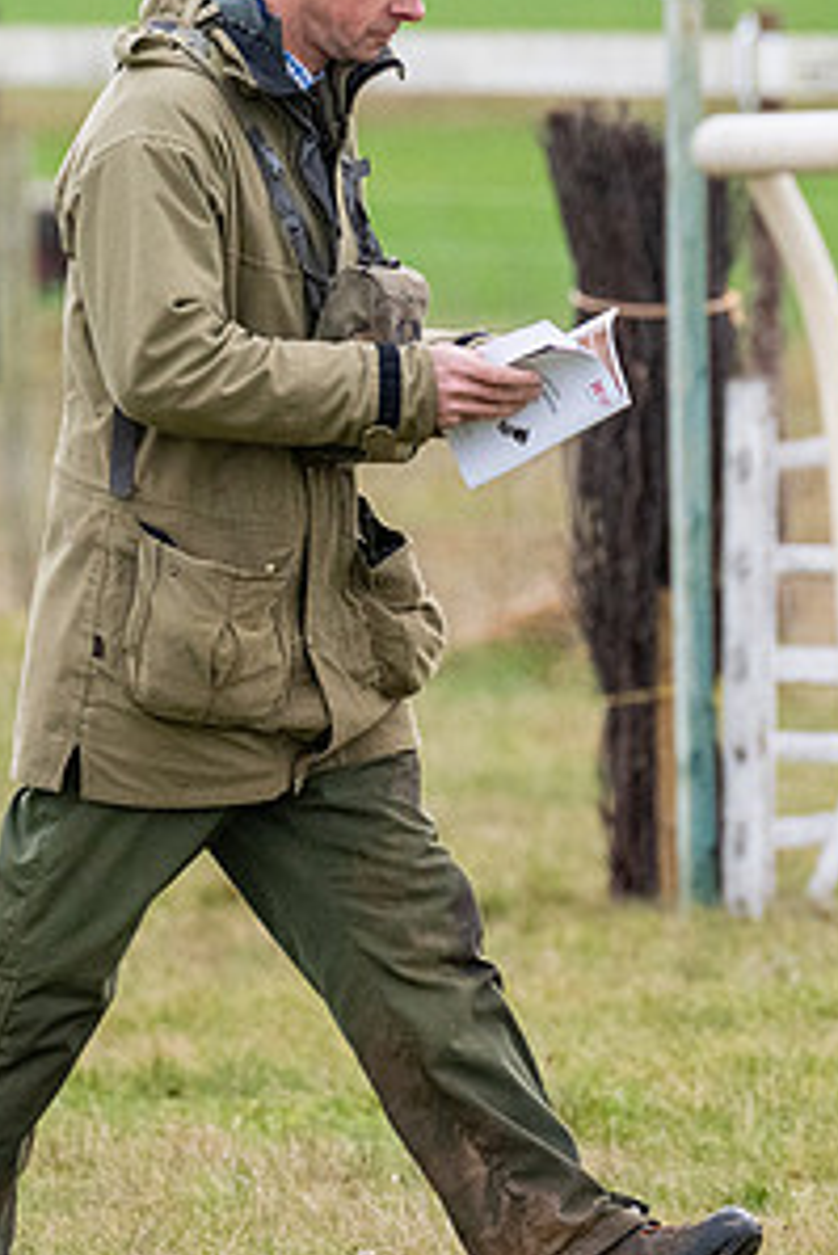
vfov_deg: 2.7
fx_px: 26364
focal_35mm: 756
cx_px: 359
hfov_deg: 1.8
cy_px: 421
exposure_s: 1/2500
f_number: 5
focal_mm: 280
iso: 2000
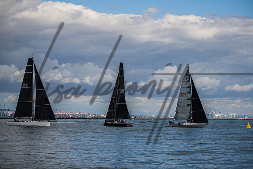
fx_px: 843
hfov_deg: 17.1
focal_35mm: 120
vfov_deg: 11.4
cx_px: 126
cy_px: 84
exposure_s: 1/2500
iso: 400
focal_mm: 120
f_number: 5.6
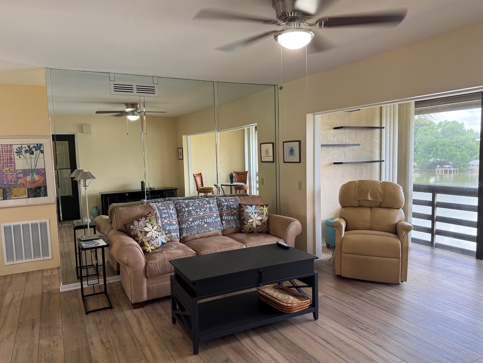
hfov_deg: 69.4
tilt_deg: -6.6
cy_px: 184
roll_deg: +1.4
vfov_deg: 54.9
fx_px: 349
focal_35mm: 25
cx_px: 232
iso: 125
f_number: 1.78
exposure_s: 1/60
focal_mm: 6.76
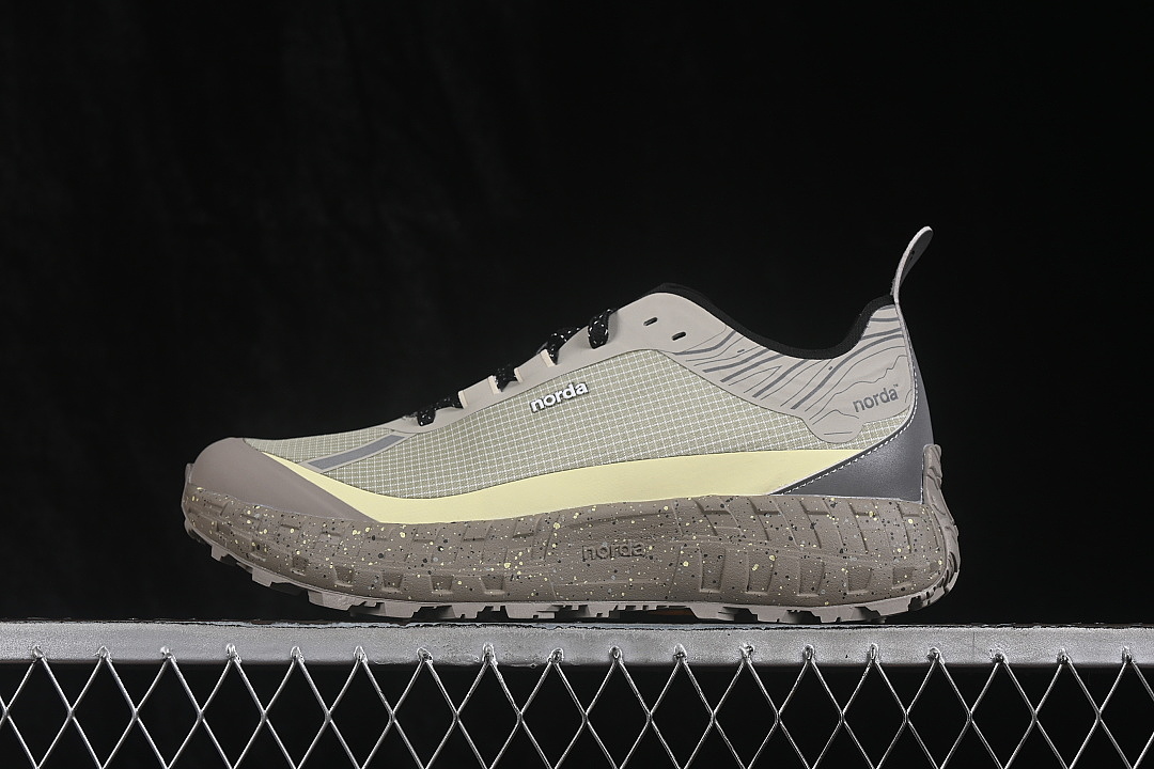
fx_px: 2404
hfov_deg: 27.0
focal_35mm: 75
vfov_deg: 18.2
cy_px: 384
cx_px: 577
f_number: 8
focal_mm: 50
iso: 160
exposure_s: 1/80
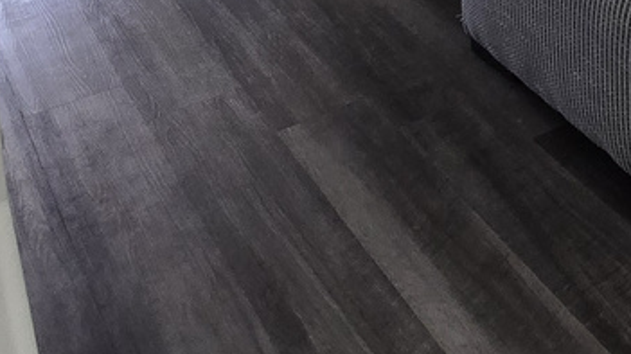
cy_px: -438
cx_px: 955
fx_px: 1037
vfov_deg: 14.5
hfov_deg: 25.3
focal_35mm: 62
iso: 200
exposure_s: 1/60
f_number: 2.2
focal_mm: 2.2
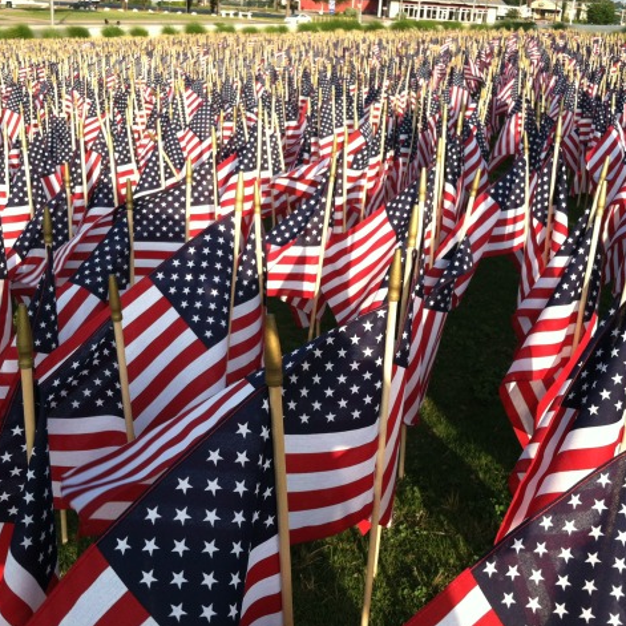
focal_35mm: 42
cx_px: 322
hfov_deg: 40.0
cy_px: 314
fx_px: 859
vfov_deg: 40.0
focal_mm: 3.85
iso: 80
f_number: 2.8
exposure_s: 1/370
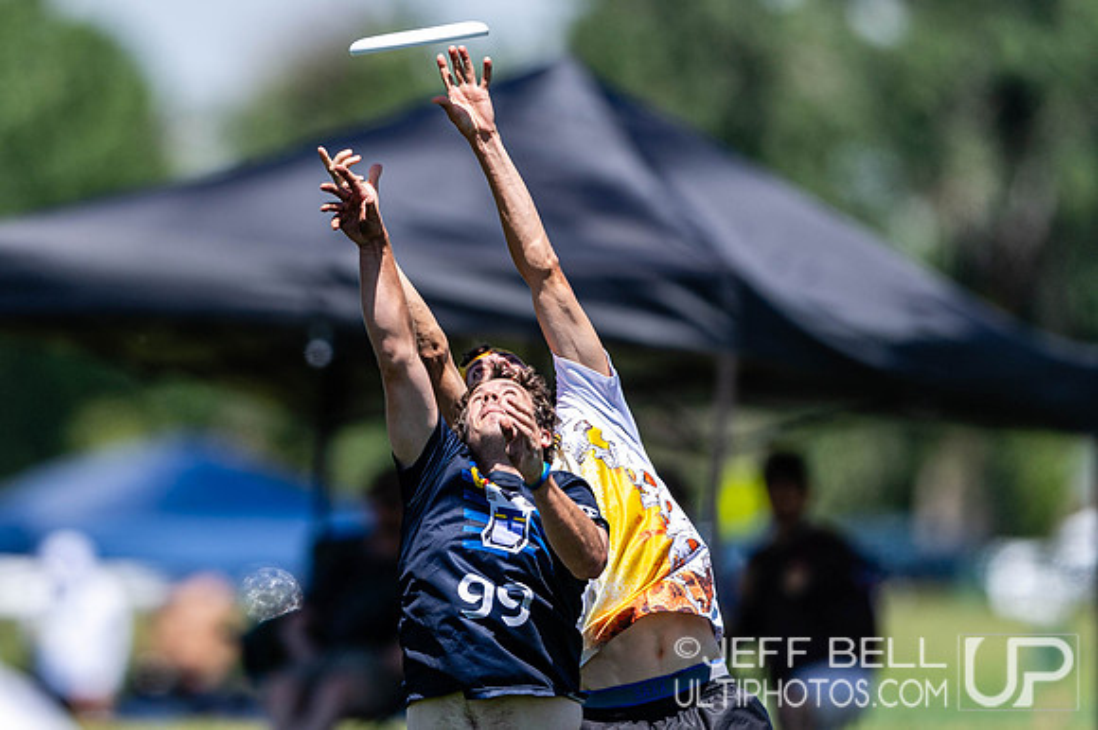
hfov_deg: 2.5
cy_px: 291
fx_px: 24968
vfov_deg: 1.7
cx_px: 362
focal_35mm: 819
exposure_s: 1/2000
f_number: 2.8
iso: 100
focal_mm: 400
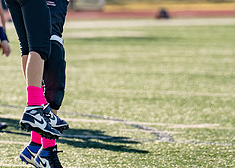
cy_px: -29
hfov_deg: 4.6
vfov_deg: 3.3
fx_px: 2904
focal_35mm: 435
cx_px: 53
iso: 160
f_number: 2.8
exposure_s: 1/2500
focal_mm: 150
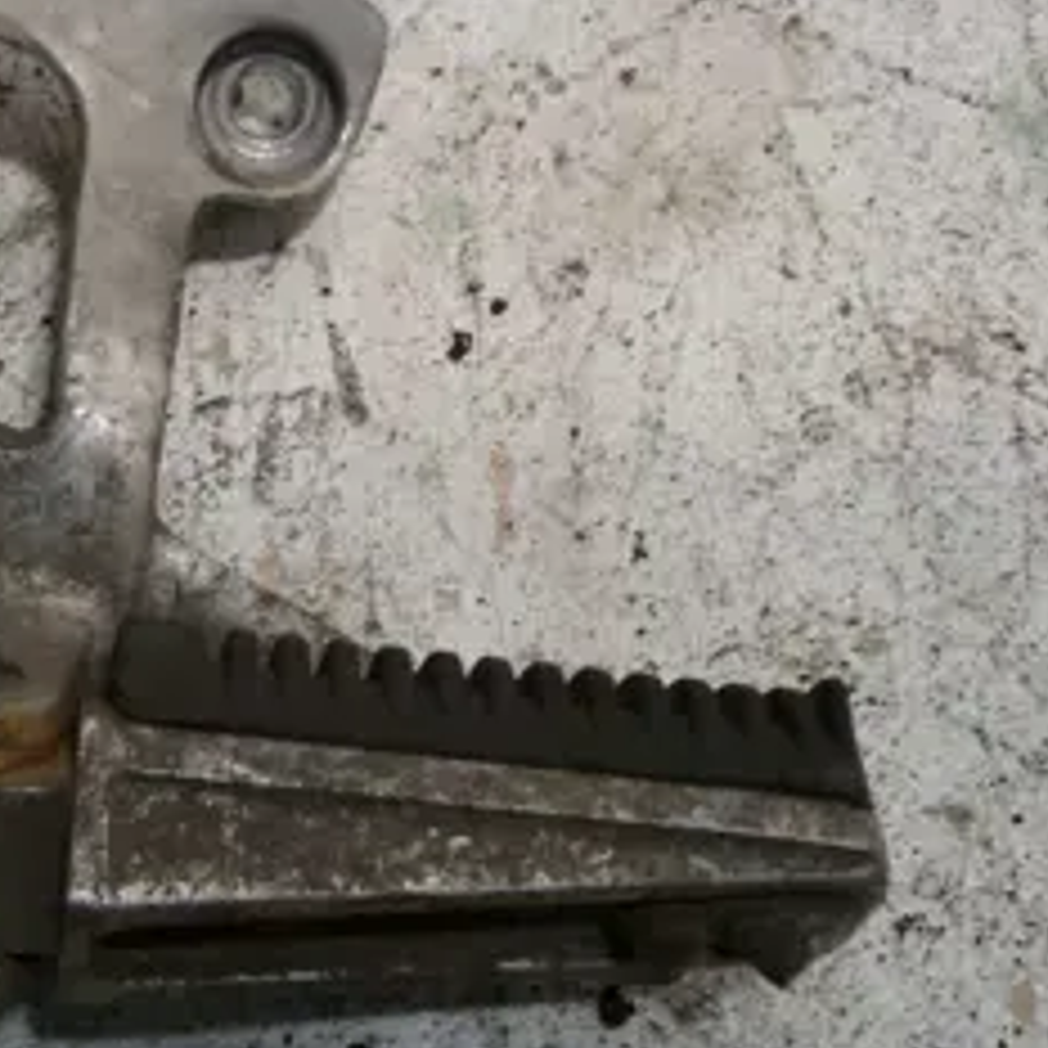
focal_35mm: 60
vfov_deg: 28.6
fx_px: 2055
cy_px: 463
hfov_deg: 28.1
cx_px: 238
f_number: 2.8
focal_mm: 5.5
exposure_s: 1/30
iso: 100
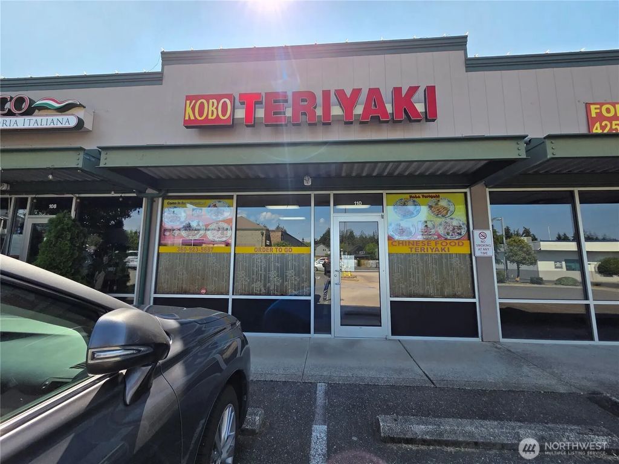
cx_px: 310
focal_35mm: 13
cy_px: 232
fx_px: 232
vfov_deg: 89.9
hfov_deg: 106.2
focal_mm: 2.2
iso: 80
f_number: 2.2
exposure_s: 1/2000
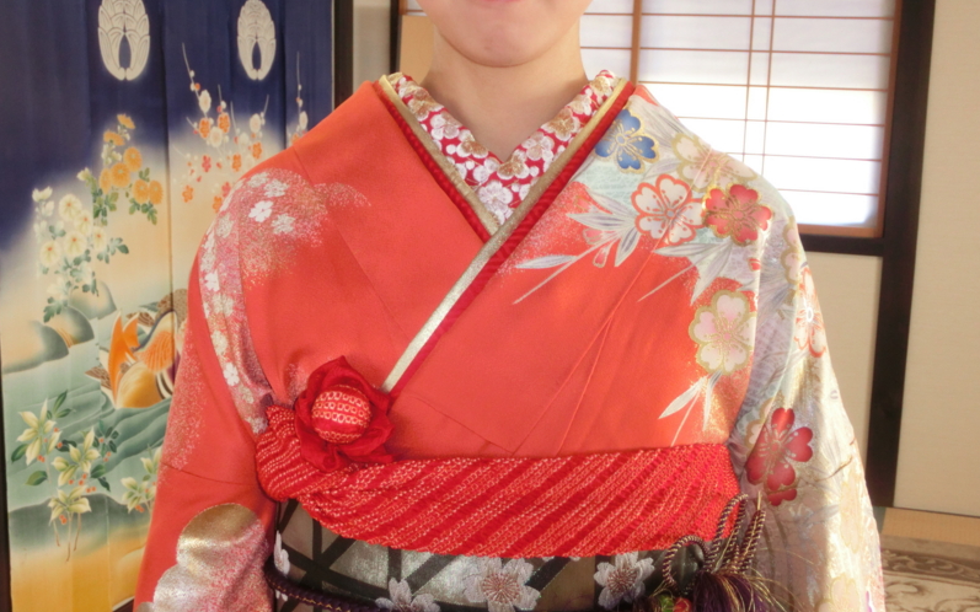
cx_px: 489
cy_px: 342
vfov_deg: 25.8
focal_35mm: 50
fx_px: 1335
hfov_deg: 40.3
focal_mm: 8.29
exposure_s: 1/40
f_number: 4.2
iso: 400
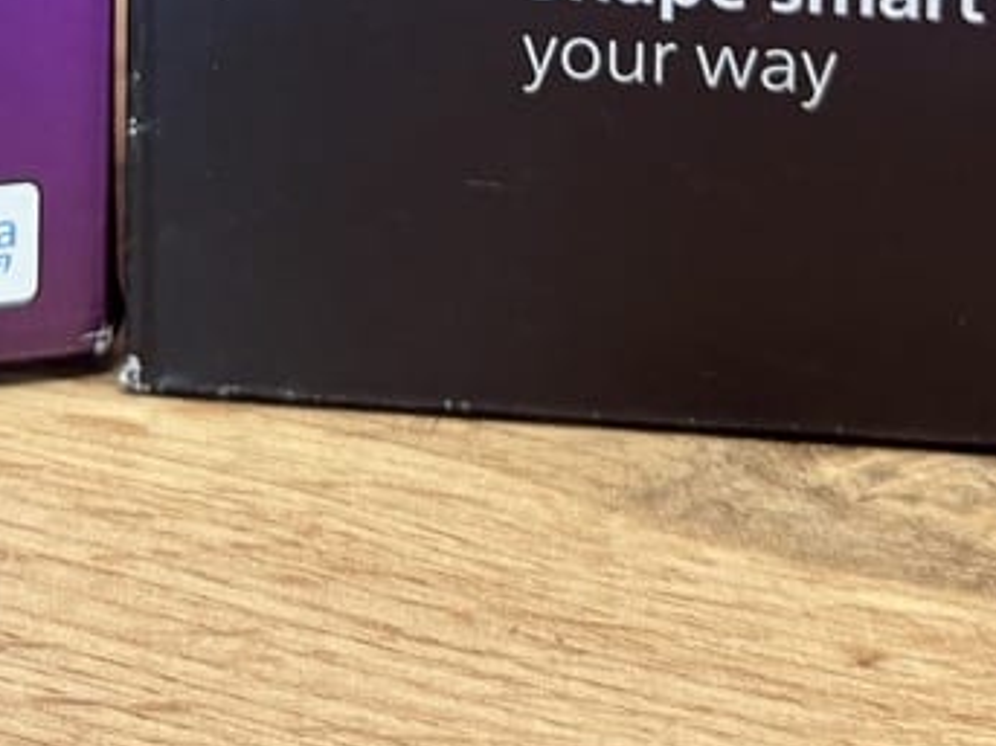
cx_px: 293
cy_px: -666
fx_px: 3020
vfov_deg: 12.6
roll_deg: -1.0
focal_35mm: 105
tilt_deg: -5.8
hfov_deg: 18.6
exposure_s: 1/50
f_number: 1.78
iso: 200
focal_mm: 6.76
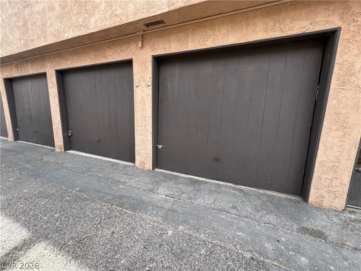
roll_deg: -1.1
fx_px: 136
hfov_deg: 106.2
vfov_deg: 89.9
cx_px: 180
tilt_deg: -10.4
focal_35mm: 13
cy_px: 136
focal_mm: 1.57
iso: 32
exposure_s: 1/252
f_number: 1.8
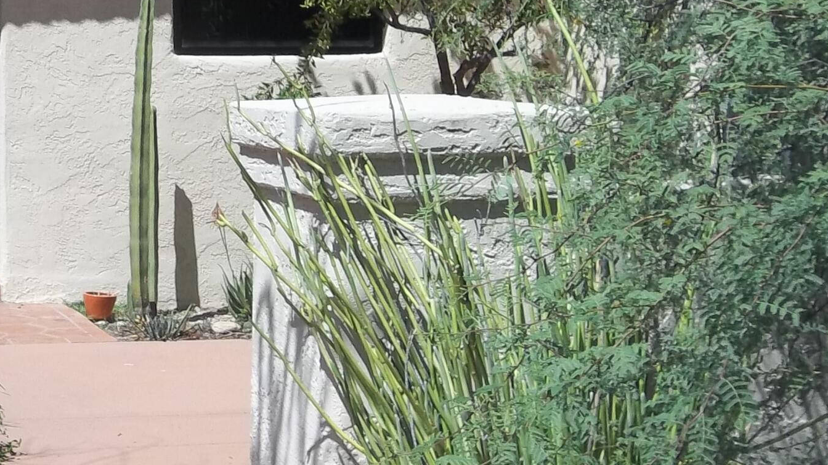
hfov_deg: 22.3
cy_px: 94
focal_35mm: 90
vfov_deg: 13.4
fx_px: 1976
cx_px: -87
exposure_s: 1/160
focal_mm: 6.6
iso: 80
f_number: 10.1
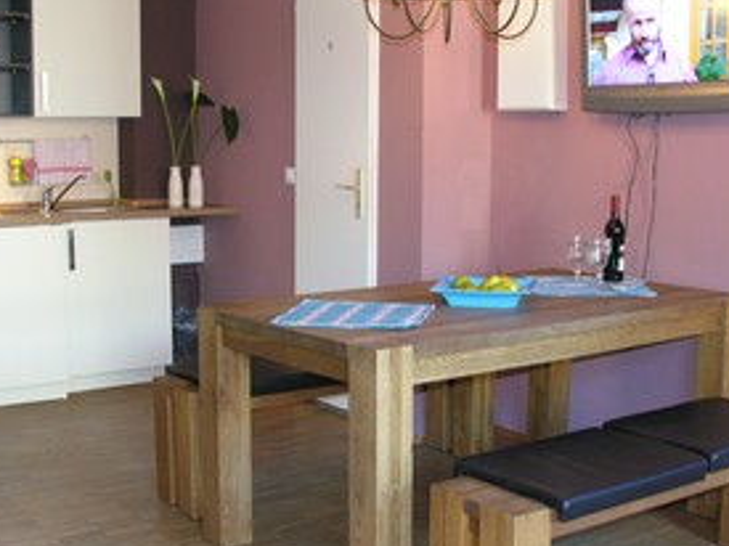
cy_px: 323
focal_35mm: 51
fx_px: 1074
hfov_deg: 37.4
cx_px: 318
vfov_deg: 28.5
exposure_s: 1/17.4
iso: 200
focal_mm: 8.9
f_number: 2.8
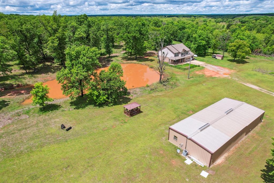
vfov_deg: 57.2
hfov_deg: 78.6
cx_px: 137
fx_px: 167
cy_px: 92
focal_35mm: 22
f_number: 2.8
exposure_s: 1/1600
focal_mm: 8.4
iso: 110
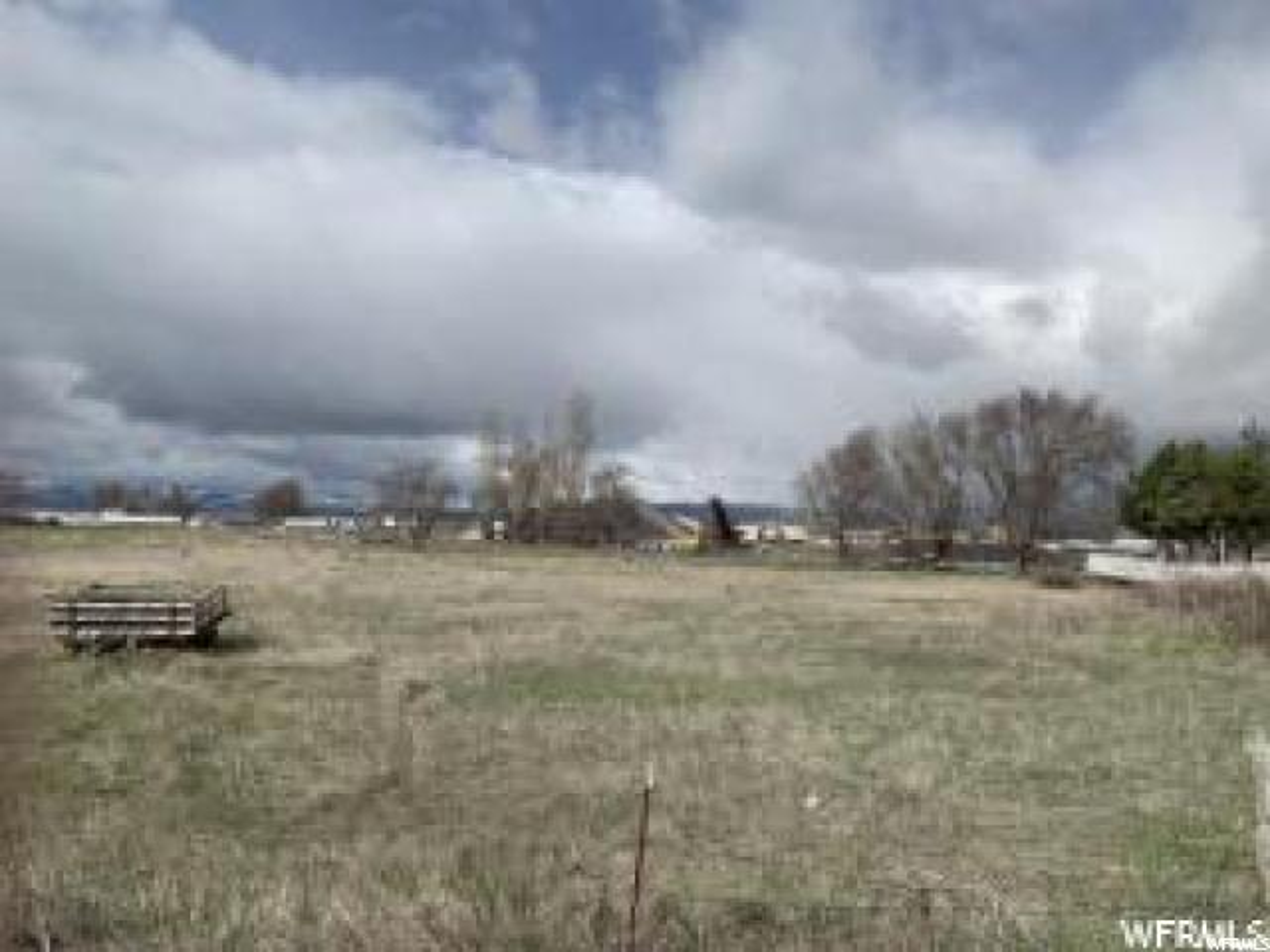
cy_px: 476
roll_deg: -2.4
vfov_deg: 53.1
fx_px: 954
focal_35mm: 26
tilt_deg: +5.2
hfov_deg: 67.3
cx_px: 635
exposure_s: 1/3788
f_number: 1.8
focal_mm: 4.25
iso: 25
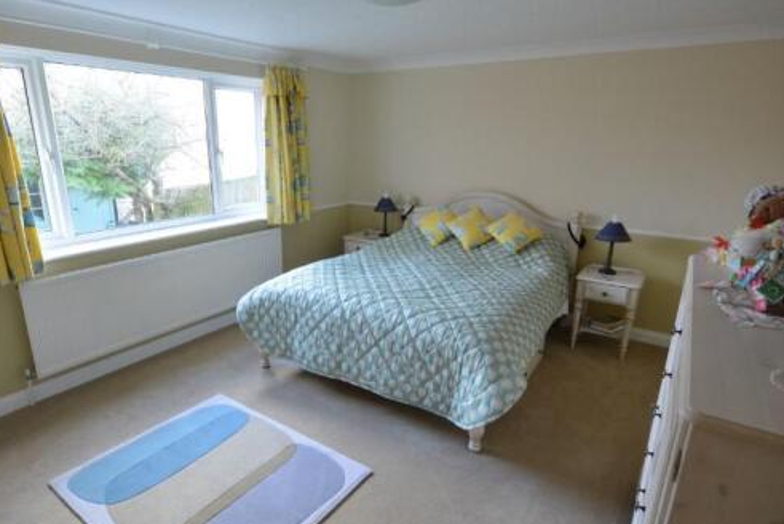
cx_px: 360
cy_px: 271
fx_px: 436
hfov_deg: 83.8
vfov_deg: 62.0
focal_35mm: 20
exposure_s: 1/25
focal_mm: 10
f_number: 6.3
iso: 400
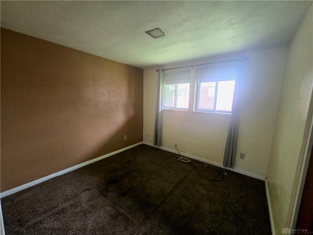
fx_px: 118
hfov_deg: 106.2
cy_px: 118
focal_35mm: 13
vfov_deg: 89.9
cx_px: 156
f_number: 2.2
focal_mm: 2.2
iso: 400
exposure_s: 1/60.2
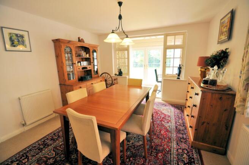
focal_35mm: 15
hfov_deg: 100.4
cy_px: 82
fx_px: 104
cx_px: 124
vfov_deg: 77.2
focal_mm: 10
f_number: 4
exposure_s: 1/60
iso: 400
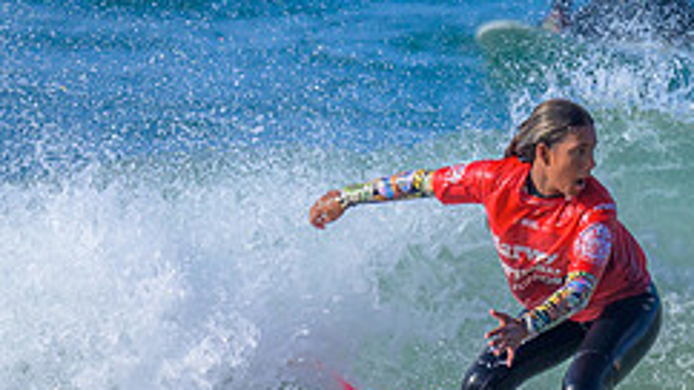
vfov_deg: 0.4
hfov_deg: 0.8
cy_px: 330
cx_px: 870
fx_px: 50723
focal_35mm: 2757
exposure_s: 1/2000
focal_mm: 800
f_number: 6.3
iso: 360
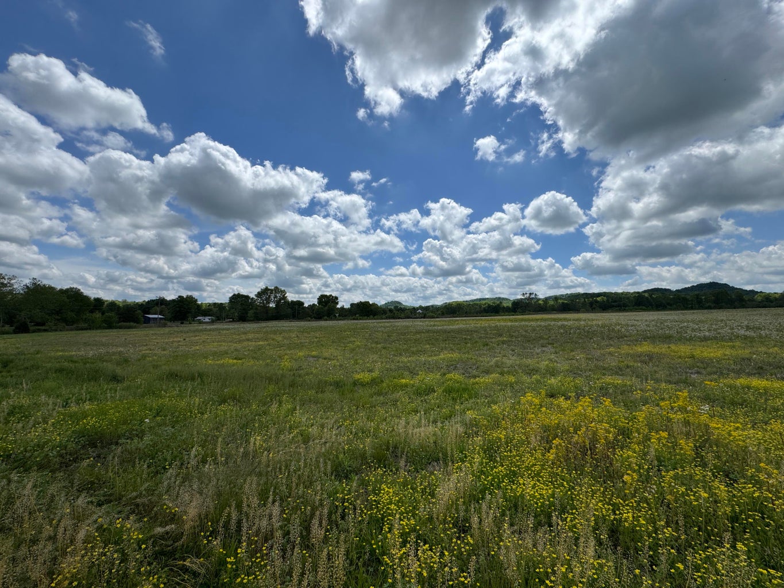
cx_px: 392
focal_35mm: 14
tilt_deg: +4.3
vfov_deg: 85.7
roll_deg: +0.0
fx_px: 317
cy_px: 294
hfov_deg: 102.1
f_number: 2.2
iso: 32
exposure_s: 1/3906
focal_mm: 2.22
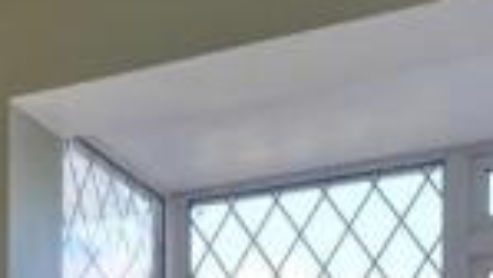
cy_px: 488
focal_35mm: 69
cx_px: 51
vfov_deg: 15.3
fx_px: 902
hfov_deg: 29.3
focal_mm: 10
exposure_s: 1/15
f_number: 8
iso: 500
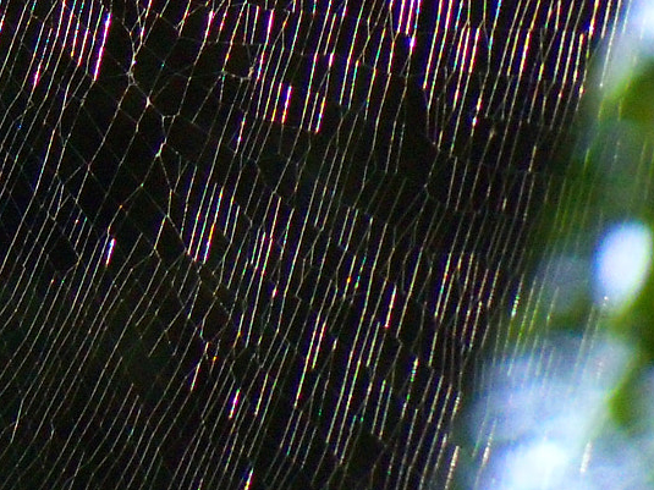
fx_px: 19777
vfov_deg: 1.4
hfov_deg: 1.9
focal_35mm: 1047
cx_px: -277
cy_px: -208
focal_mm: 62
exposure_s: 1/500
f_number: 4.8
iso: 400
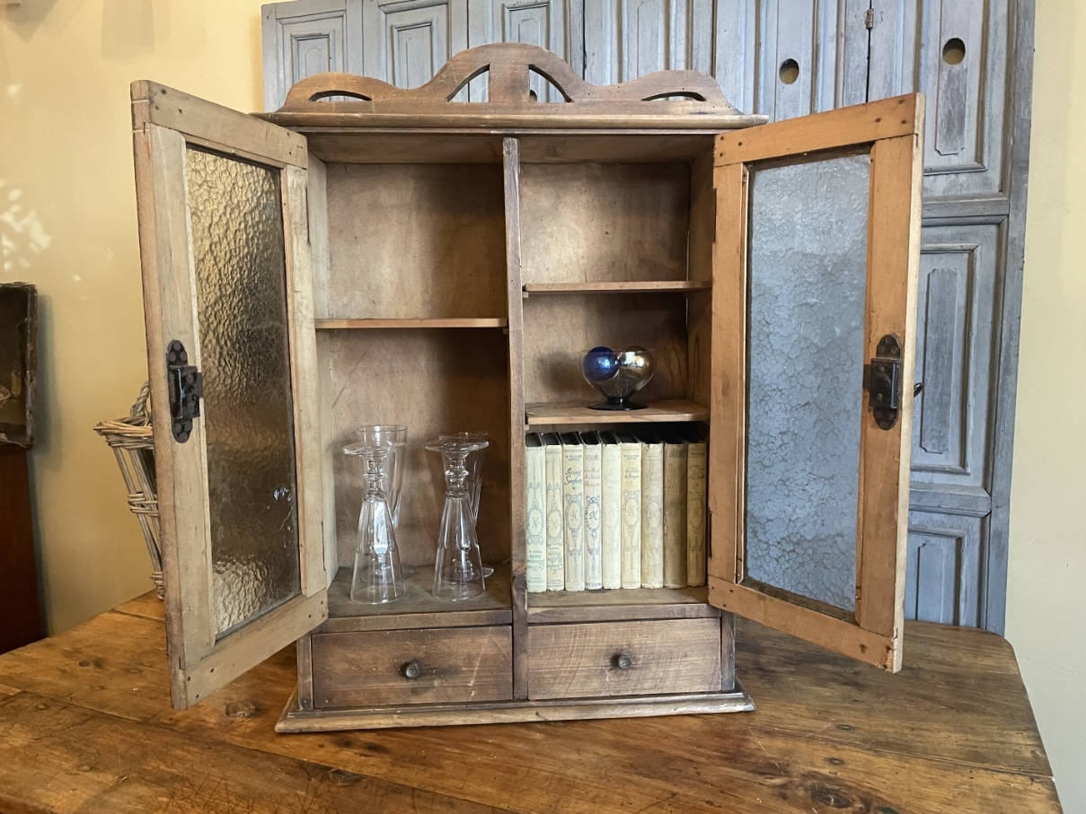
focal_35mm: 26
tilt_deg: -6.9
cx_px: 543
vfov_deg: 53.1
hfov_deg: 67.3
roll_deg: +0.9
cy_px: 407
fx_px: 816
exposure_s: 1/50
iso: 400
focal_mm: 4.2
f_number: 1.6
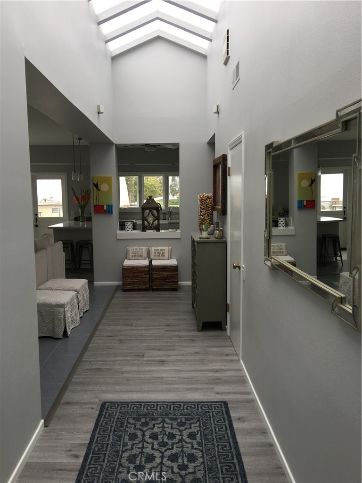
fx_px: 404
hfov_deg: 48.2
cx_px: 181
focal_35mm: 29
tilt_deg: -5.9
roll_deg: +0.9
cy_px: 242
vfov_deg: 61.7
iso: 25
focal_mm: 4.15
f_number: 2.2
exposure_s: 1/120
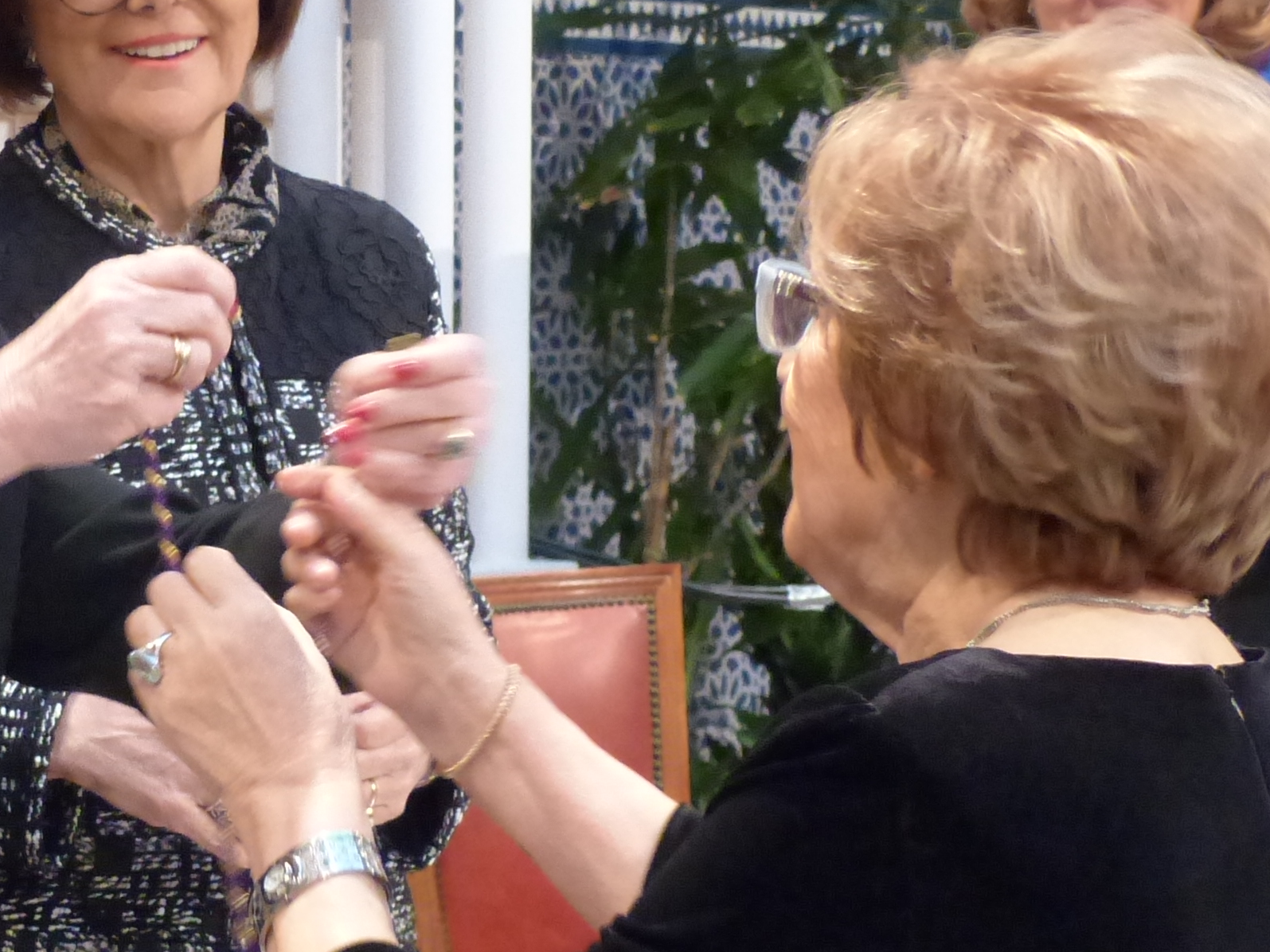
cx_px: 188
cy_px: 585
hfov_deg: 12.4
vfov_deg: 9.4
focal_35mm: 158
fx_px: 5796
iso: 800
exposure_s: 1/40
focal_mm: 11.4
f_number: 2.8
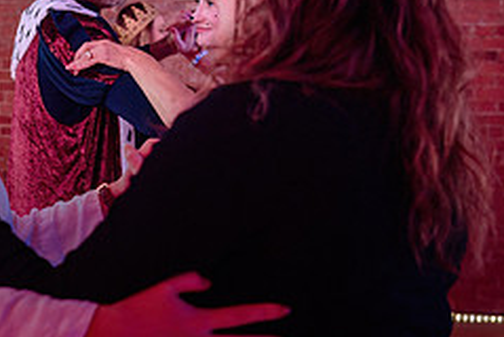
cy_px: 154
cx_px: 64
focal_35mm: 83
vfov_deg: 16.5
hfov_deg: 23.9
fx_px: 1163
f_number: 2.8
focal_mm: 30
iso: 800
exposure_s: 1/100
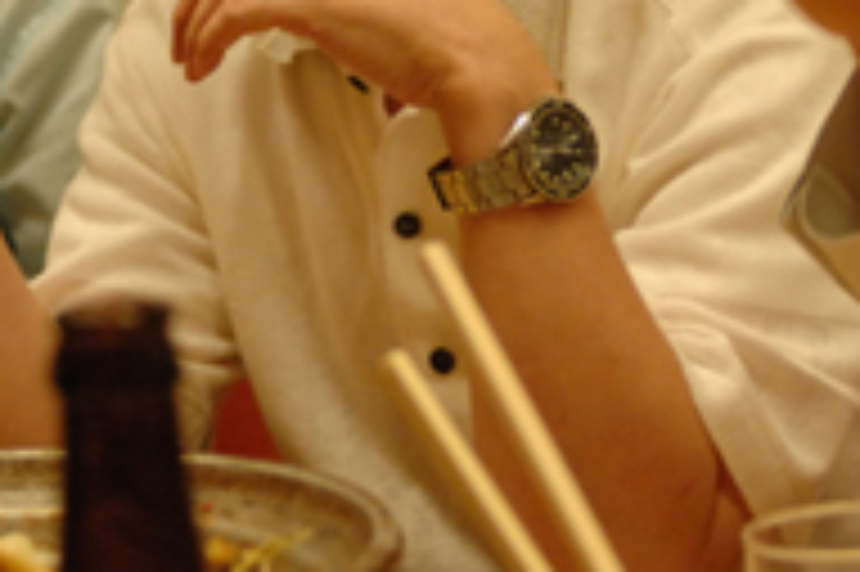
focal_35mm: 141
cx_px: 338
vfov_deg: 9.5
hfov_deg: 14.6
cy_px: -205
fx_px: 3365
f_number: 2.8
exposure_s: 1/80
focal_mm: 28
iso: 640
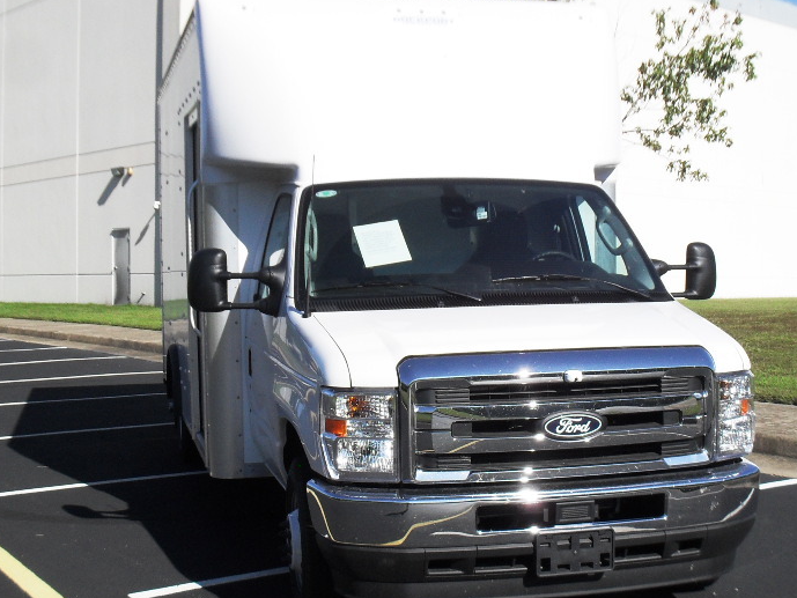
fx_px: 1197
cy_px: 317
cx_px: 430
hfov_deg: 36.8
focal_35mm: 52
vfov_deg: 28.0
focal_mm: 6.3
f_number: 8.4
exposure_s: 1/250
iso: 100
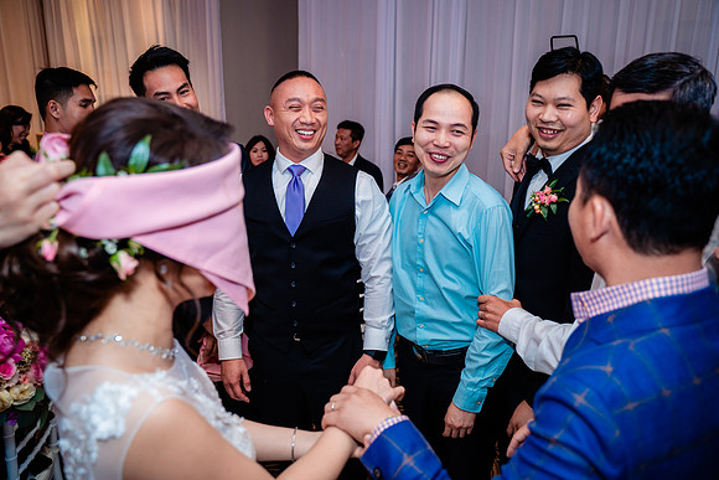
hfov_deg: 65.5
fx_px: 559
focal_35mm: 28
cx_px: 360
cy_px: 240
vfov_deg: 46.4
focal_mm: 28
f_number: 3.5
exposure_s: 1/160
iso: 640
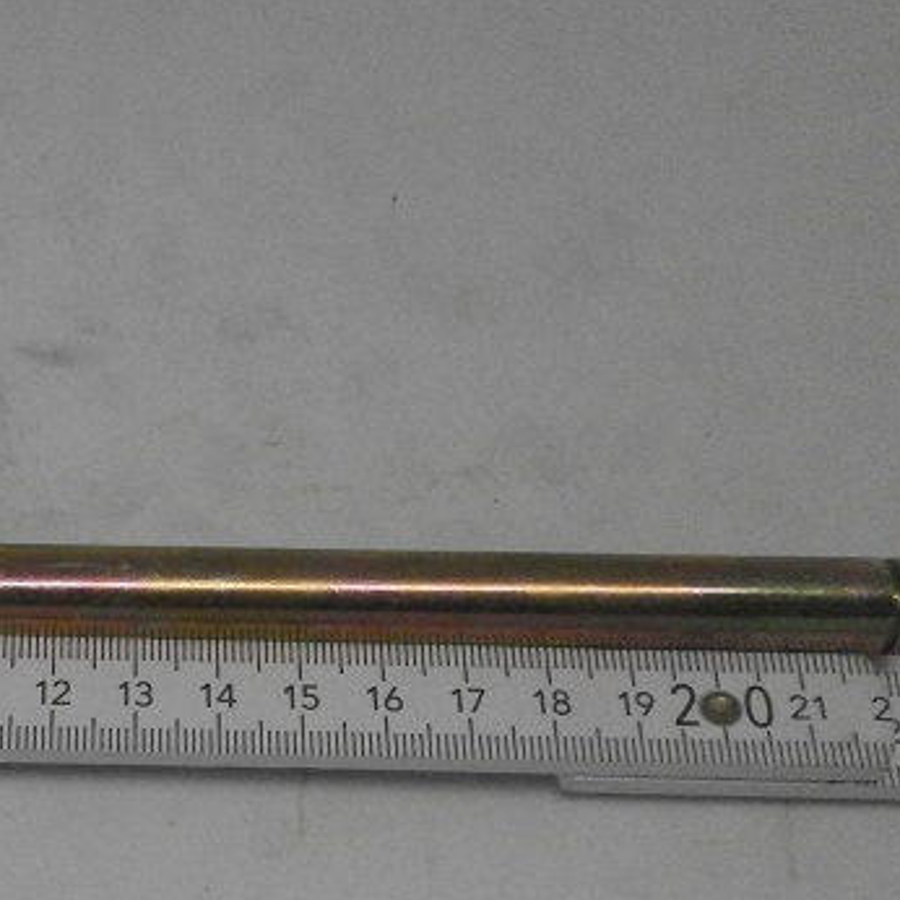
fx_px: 1912
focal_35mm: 65
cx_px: 29
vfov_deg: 25.8
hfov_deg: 25.4
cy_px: 765
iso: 800
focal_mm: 5.8
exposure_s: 1/1000
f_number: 3.1
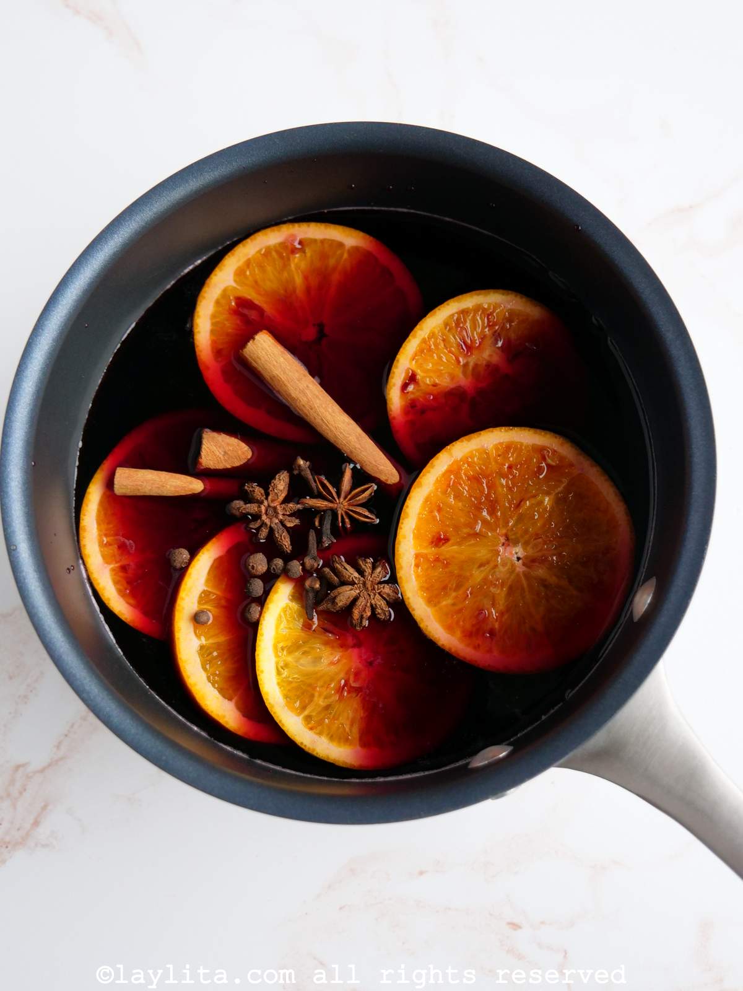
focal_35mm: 36
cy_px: 496
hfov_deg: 39.7
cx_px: 372
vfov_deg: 51.4
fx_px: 1030
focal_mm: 18
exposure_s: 1/60
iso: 1000
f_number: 3.2
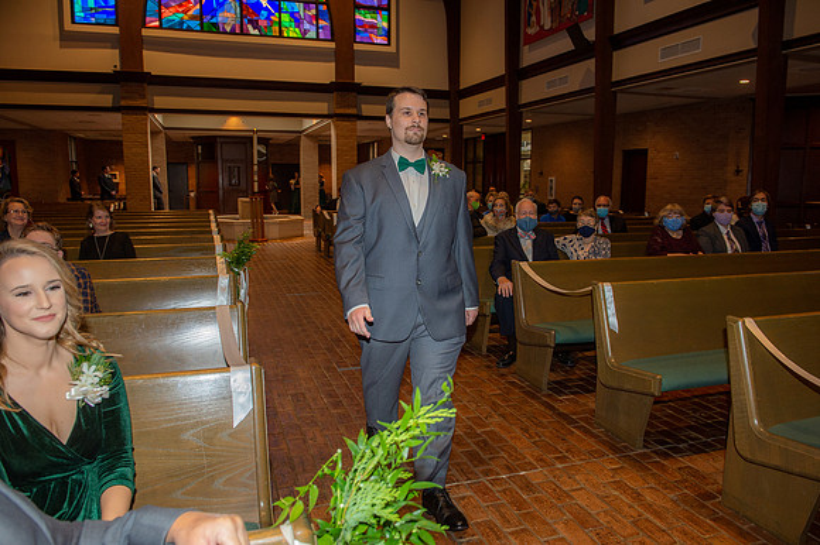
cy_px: 272
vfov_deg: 47.9
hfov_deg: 67.4
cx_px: 410
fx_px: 615
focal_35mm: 27
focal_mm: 27
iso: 1250
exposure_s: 1/160
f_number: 5.6
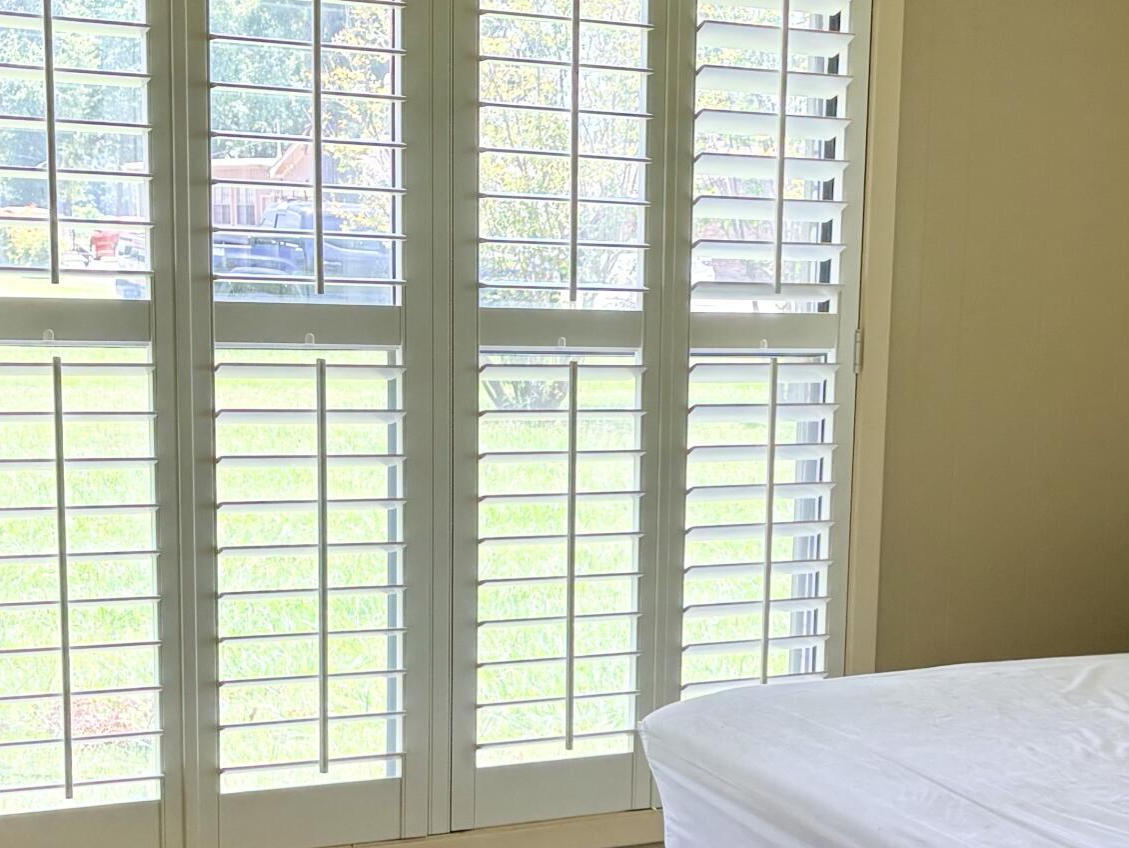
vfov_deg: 21.1
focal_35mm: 69
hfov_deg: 27.9
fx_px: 2251
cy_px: 677
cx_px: 802
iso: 64
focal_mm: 5.96
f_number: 1.6
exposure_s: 1/136
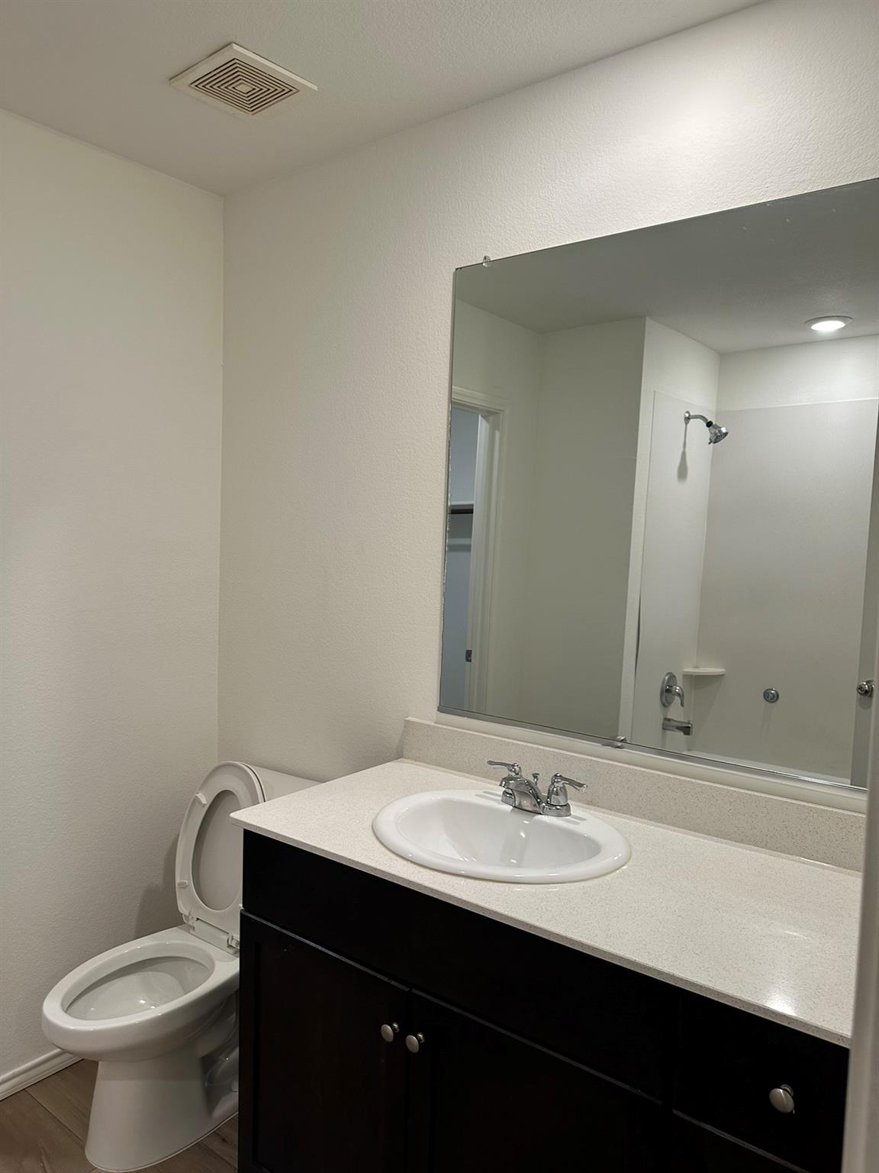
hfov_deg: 56.8
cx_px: 440
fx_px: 813
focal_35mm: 24
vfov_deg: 71.6
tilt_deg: -3.3
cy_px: 586
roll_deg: -1.4
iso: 125
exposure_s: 1/120
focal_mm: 6.86
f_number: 1.78
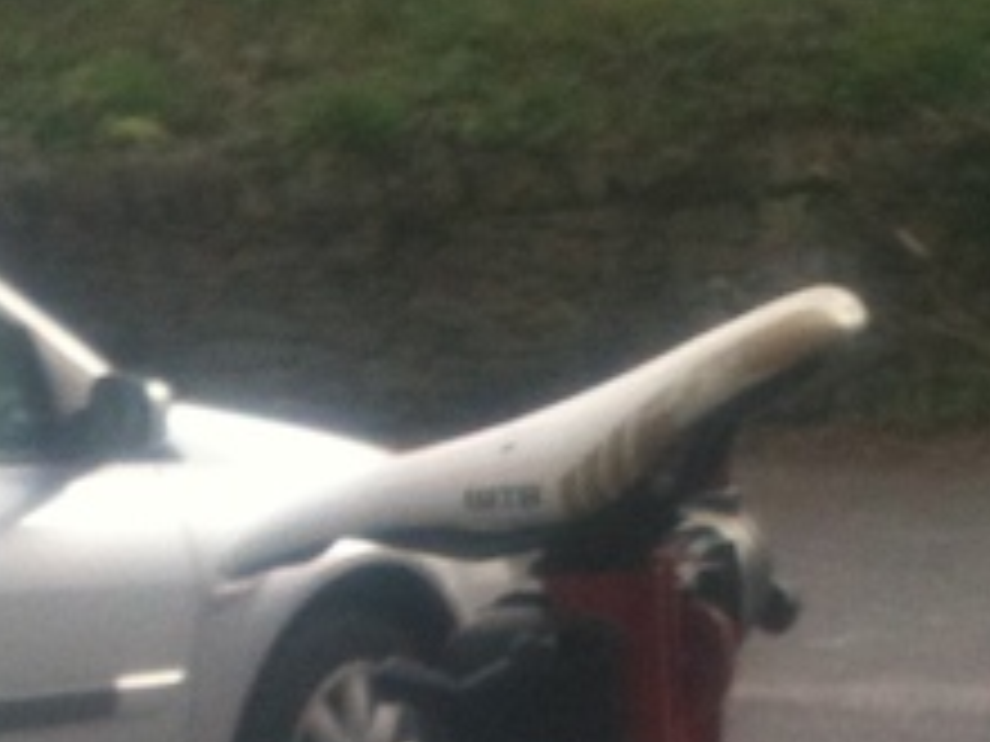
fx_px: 4662
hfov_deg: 12.1
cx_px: 670
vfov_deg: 8.6
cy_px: 1520
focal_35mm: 163
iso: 64
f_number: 2.8
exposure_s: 1/158
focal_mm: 3.85
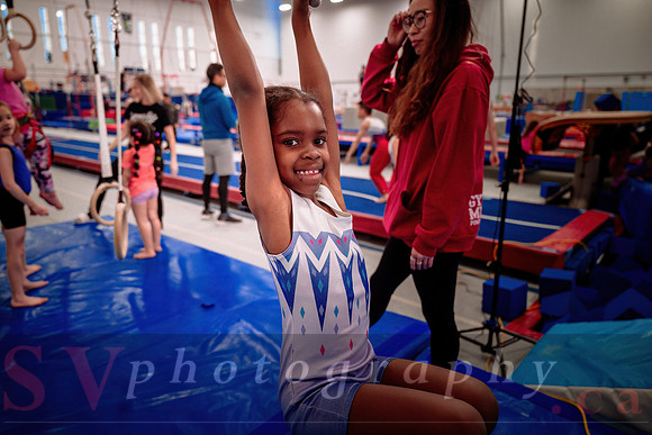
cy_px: 218
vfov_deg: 49.6
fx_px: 471
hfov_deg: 69.4
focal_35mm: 26
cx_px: 326
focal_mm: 26
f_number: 2.8
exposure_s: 1/400
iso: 1600
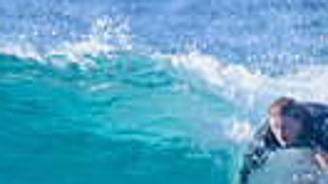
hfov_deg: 0.6
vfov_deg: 0.3
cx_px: 296
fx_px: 32719
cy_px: 257
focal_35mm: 3765
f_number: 11
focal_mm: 800
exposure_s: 1/2000
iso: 1250
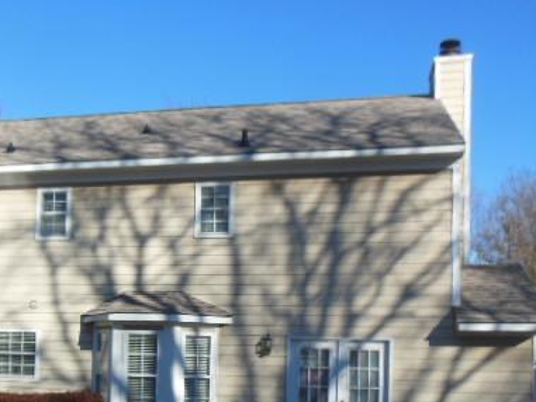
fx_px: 651
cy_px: 322
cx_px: 181
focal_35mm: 42
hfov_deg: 44.2
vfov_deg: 33.4
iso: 125
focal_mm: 4.5
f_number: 3.2
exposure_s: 1/1500
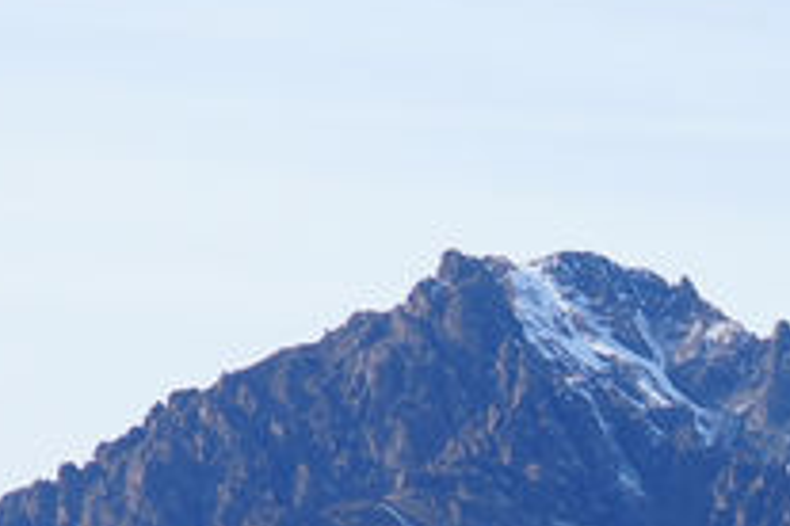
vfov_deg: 5.1
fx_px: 5420
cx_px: 1683
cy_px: 1889
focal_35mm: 247
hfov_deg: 7.9
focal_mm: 32
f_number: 9
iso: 100
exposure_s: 1/125
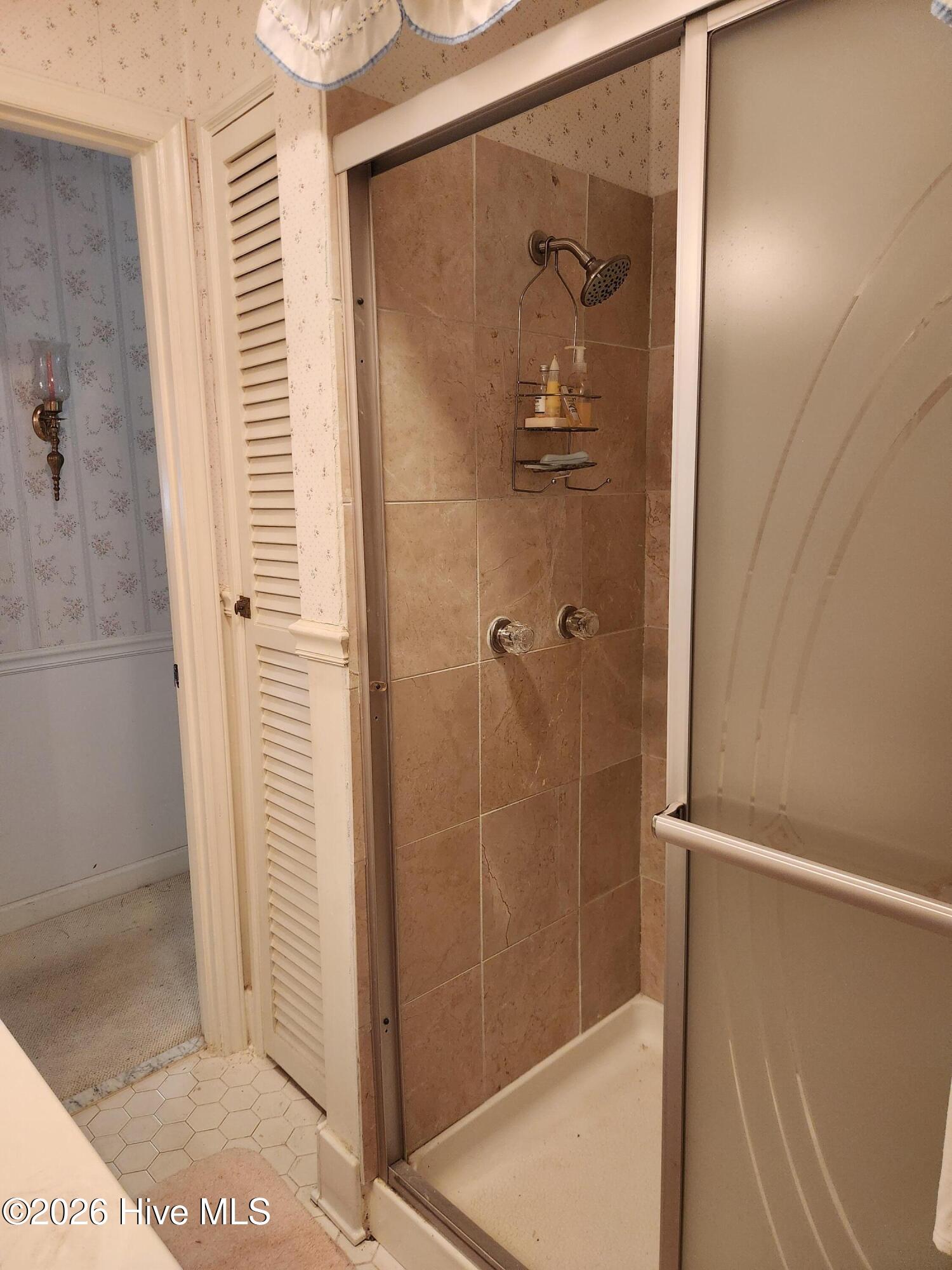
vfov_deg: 73.9
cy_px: 635
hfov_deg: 58.9
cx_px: 476
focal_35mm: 23
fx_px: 843
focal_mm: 5.4
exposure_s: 1/120
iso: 640
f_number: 1.8
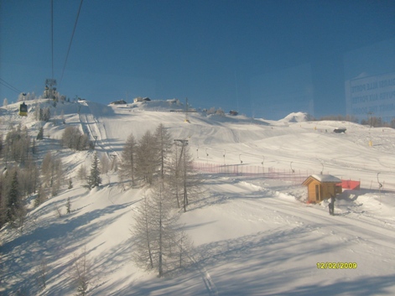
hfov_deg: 52.6
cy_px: 148
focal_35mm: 35
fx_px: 399
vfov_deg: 40.7
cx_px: 198
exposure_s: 1/250
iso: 80
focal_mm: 5.8
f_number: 7.1
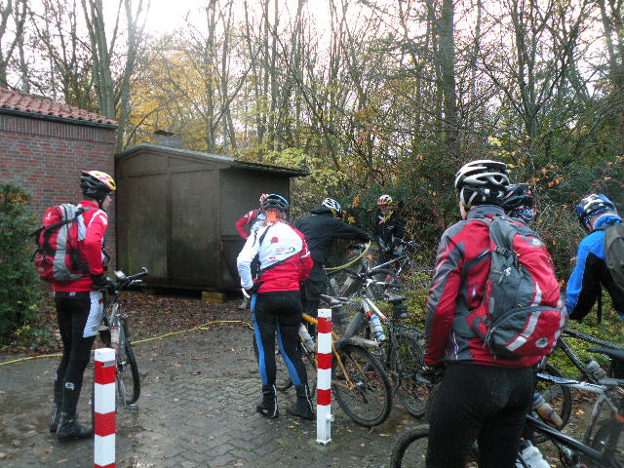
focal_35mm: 33
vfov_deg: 42.9
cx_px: 312
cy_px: 234
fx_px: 595
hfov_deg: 55.4
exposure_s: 1/65.1
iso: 266
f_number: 3.2
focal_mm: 5.8
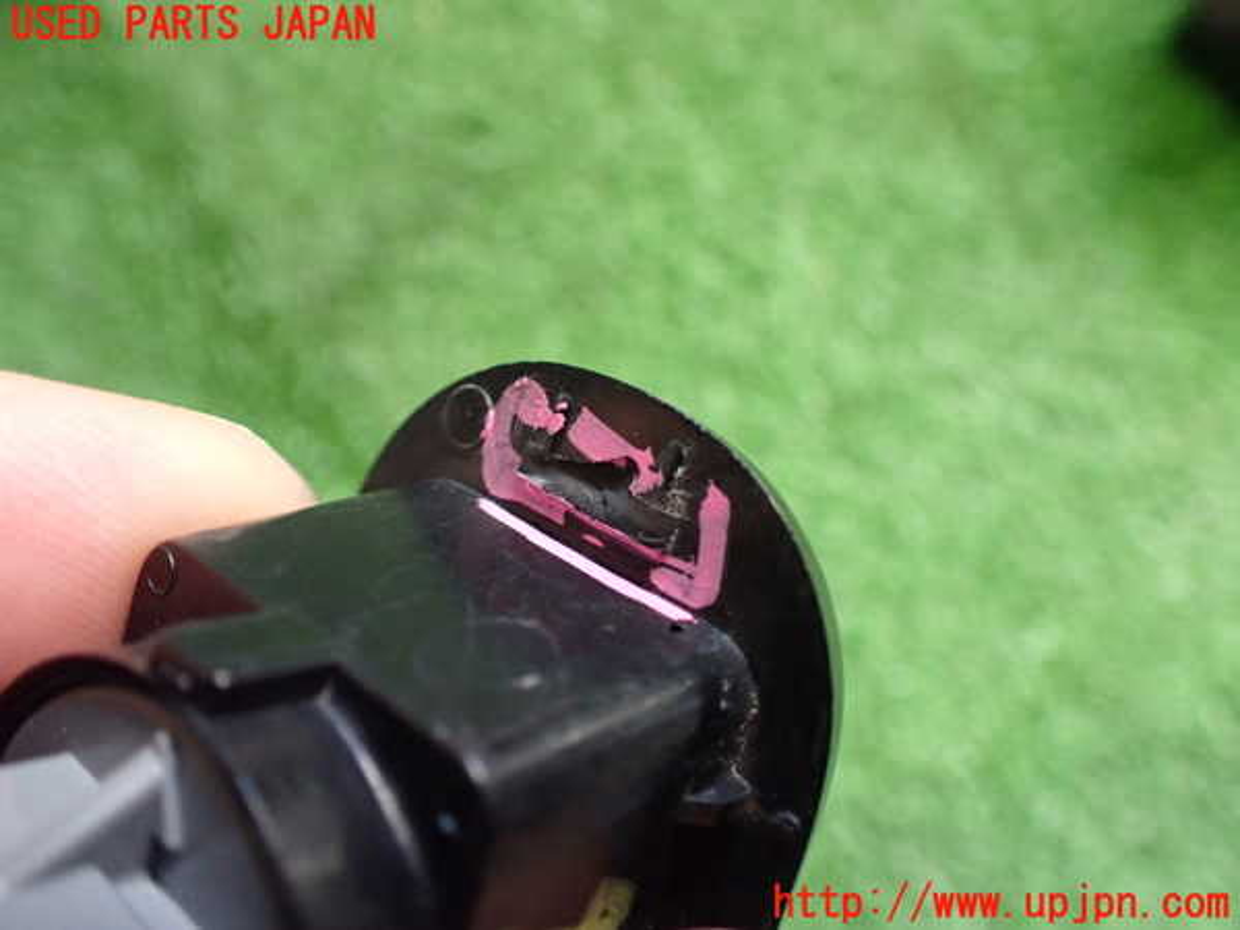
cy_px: 465
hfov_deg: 60.0
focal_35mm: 30
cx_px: 620
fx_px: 1075
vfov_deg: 46.8
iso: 800
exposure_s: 1/60
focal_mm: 5.4
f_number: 2.3
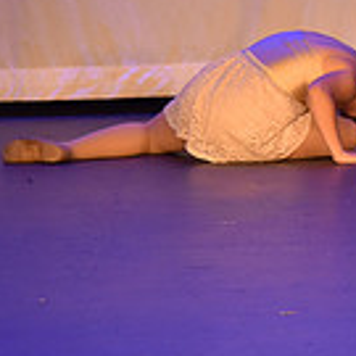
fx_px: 6586
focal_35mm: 566
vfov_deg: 3.1
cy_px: -57
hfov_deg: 3.1
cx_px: 757
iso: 2000
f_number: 4
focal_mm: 155
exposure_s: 1/160
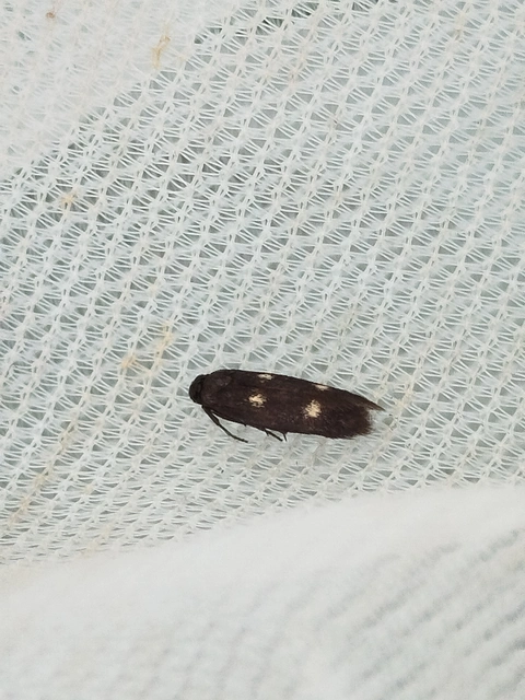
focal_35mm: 65
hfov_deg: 22.6
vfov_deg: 29.8
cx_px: 262
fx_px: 1314
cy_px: 350
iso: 50
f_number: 1.7
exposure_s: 1/146
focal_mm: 5.31
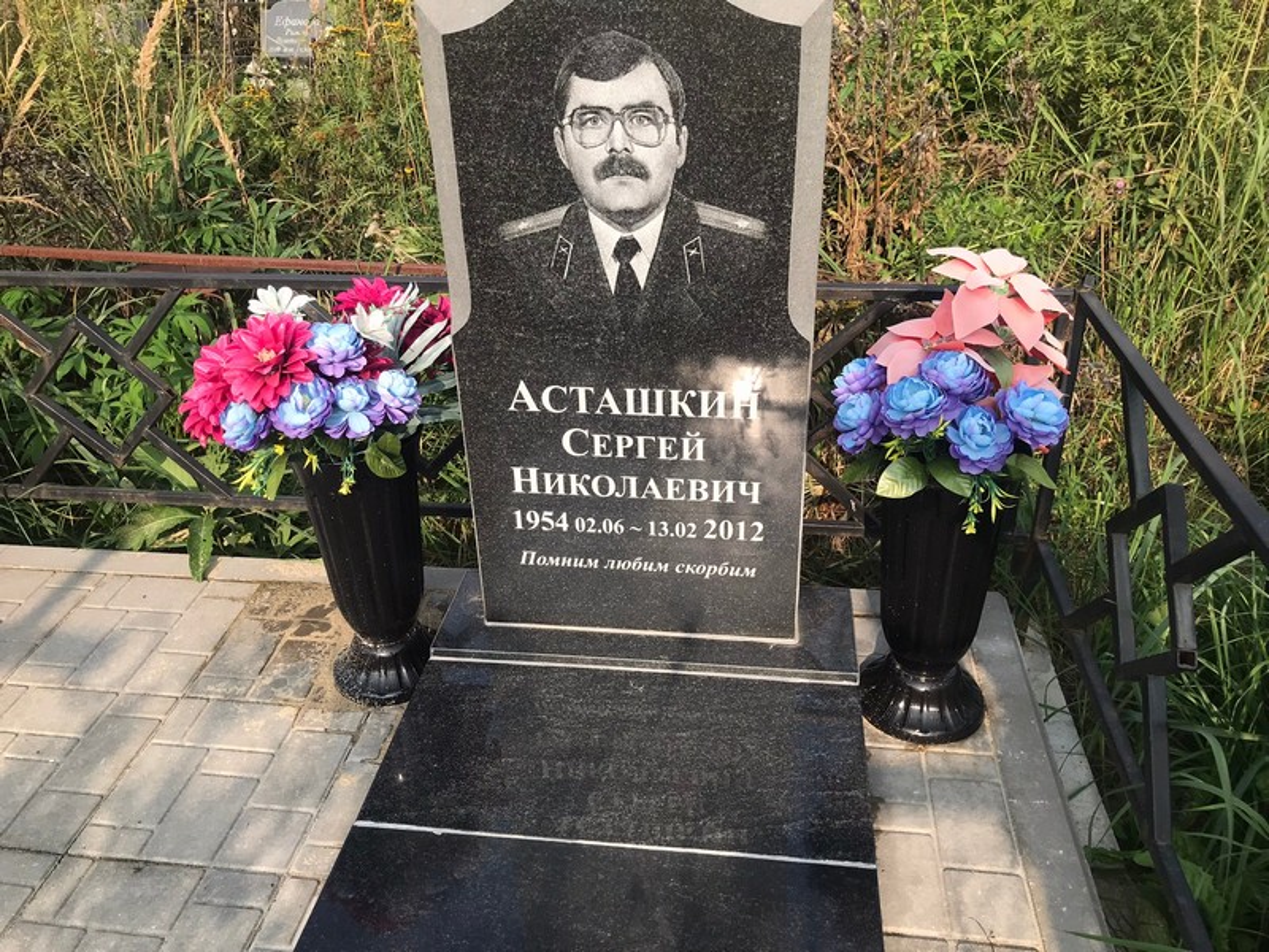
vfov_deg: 49.7
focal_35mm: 28
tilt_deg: -29.6
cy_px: 476
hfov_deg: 63.4
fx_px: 1026
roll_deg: +1.3
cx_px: 634
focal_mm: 3.99
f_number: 1.8
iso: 20
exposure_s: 1/1053
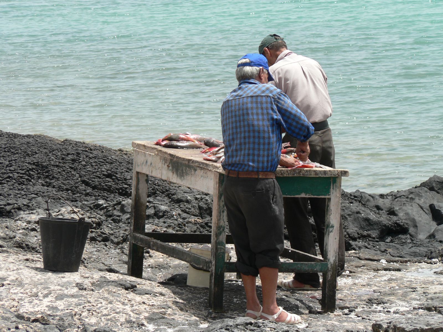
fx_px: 3673
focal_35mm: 287
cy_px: 166
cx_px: 222
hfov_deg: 6.9
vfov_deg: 5.2
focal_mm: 47.8
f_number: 4.5
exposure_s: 1/400
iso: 80
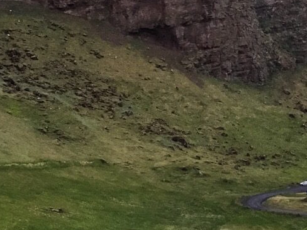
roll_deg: +0.4
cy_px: 90
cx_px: 135
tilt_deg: +0.4
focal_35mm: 95
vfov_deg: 15.5
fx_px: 843
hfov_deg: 20.6
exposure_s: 1/25
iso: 200
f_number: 2.2
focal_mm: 4.15
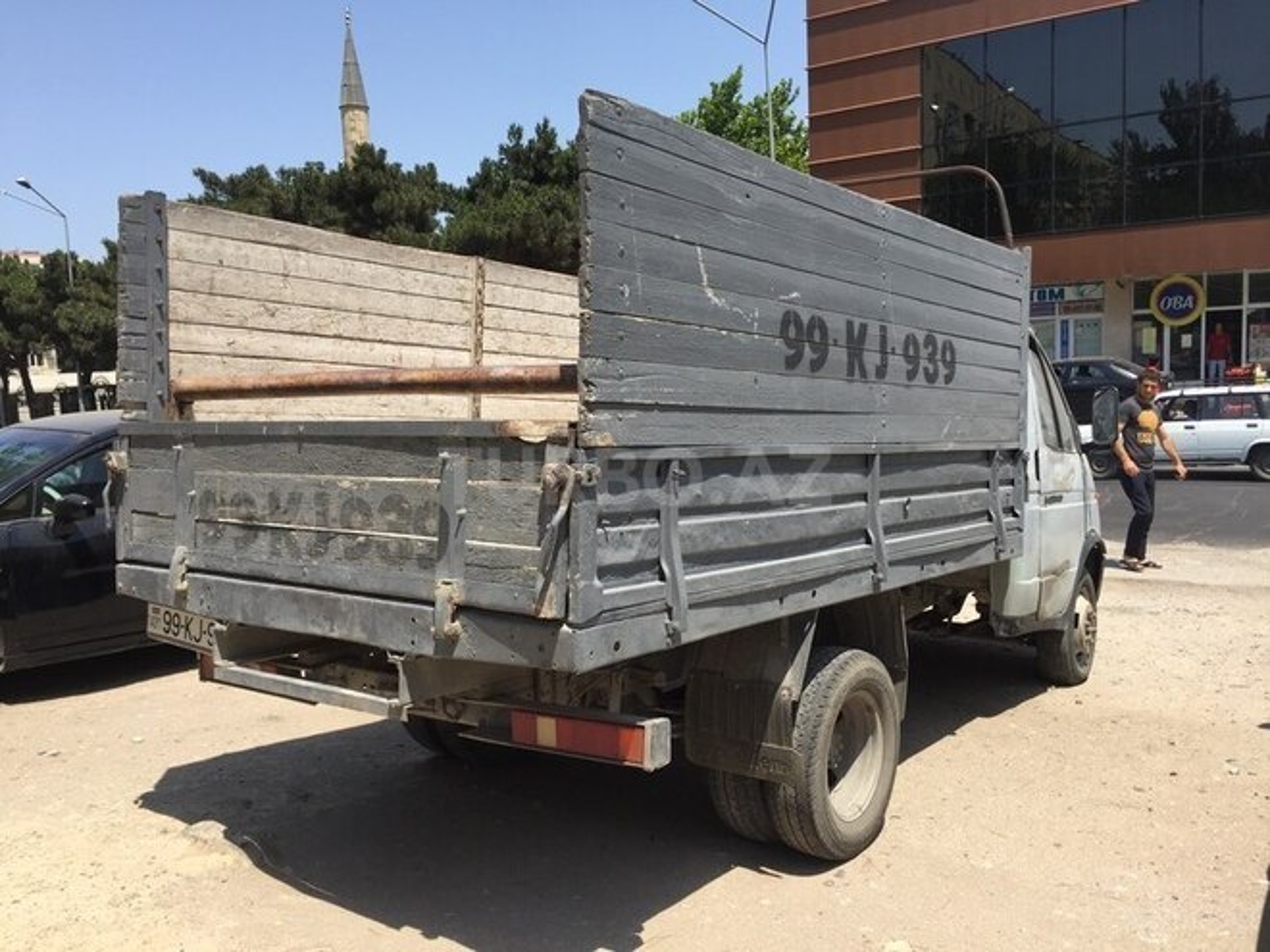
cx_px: 635
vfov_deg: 48.2
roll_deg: +3.3
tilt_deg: -6.4
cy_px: 476
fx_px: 1064
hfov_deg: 61.7
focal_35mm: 29
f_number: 2.2
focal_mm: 4.15
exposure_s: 1/1721
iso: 32
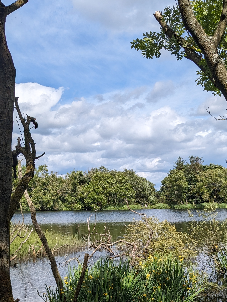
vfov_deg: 37.1
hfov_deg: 28.9
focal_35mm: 50
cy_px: 233
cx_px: 149
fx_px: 437
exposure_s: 1/4673
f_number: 1.73
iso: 59
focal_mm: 4.38
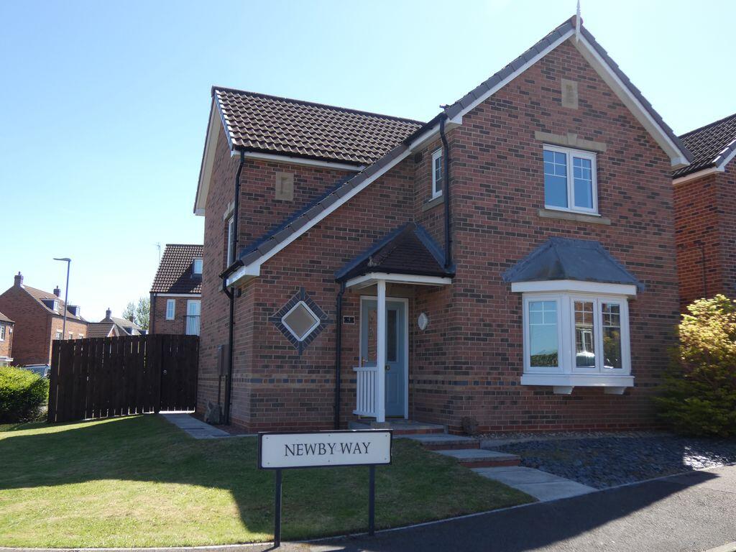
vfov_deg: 45.4
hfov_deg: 58.4
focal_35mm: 31
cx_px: 368
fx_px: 659
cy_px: 276
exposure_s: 1/400
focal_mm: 5.5
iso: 80
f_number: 3.3
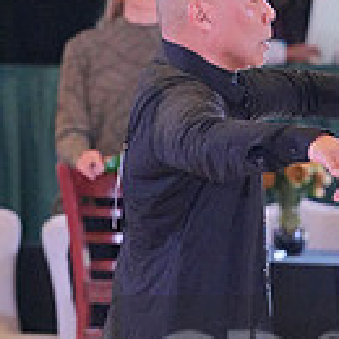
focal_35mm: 482
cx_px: 476
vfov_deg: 3.6
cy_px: 383
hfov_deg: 3.6
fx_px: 5340
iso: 6400
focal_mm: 127
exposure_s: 1/500
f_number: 3.5
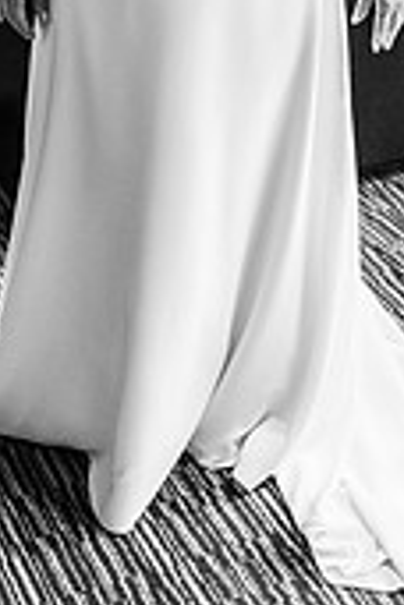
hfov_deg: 14.9
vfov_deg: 21.0
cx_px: 207
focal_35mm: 92
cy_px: -74
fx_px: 1549
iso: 1100
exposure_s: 1/200
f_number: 2.8
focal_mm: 35
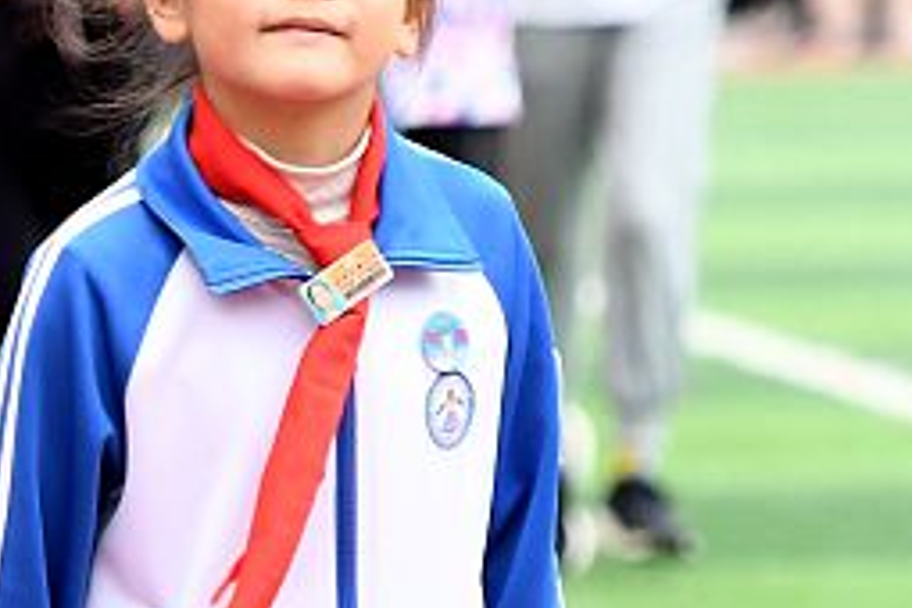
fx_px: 27721
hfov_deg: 1.9
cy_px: 415
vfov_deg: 1.3
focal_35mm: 1094
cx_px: -1180
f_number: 5
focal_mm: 155
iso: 640
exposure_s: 1/500
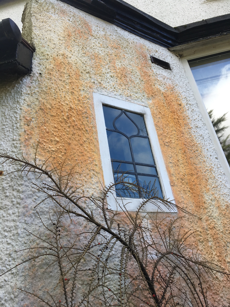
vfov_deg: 61.7
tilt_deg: +28.4
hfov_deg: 48.2
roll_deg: +11.2
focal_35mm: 29
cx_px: 115
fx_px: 257
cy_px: 154
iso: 25
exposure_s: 1/310
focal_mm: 4.15
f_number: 2.2
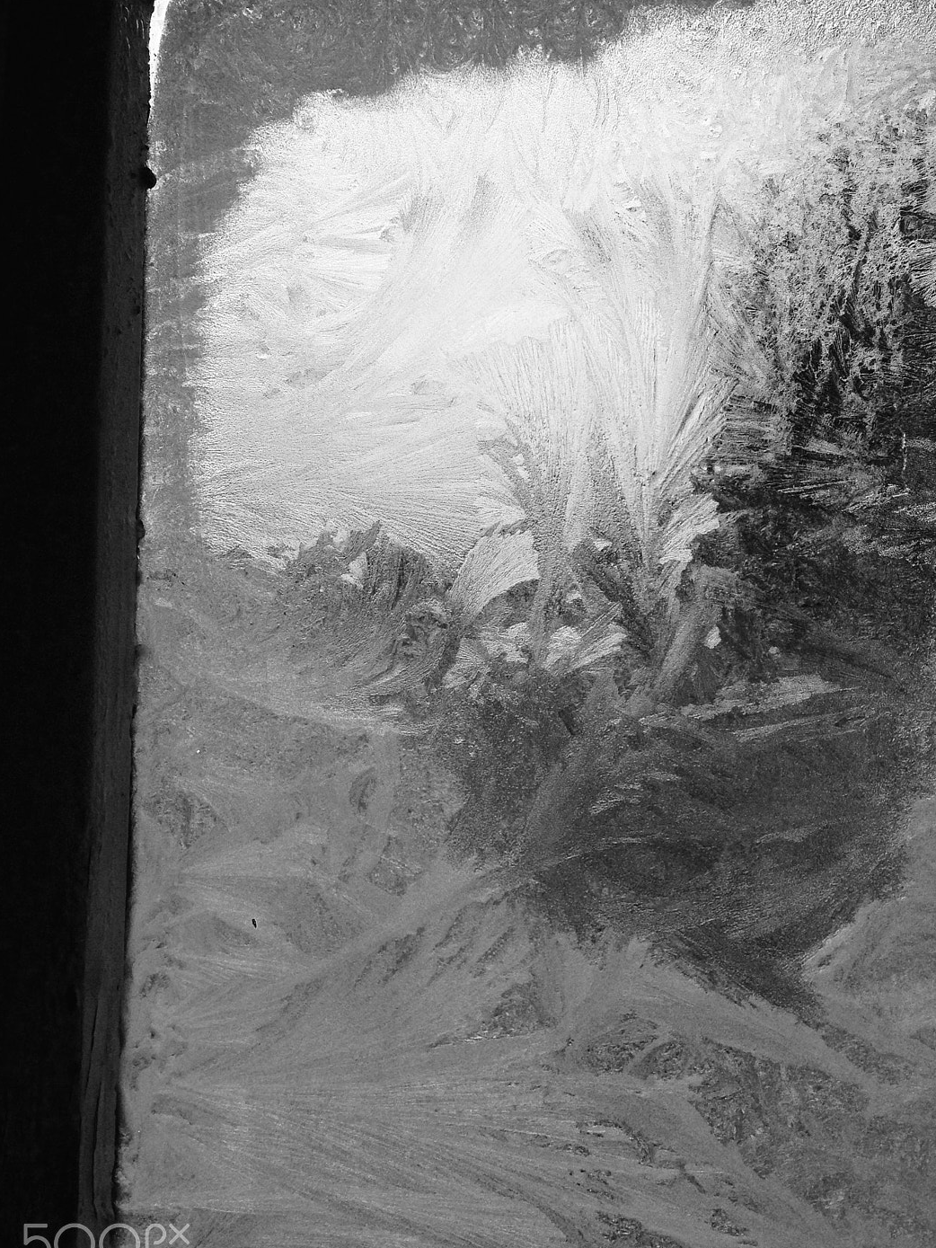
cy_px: 643
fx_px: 1370
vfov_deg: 49.0
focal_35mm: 38
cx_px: 506
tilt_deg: +5.7
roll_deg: -1.5
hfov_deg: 37.7
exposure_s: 1/135
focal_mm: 4.12
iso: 50
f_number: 2.4
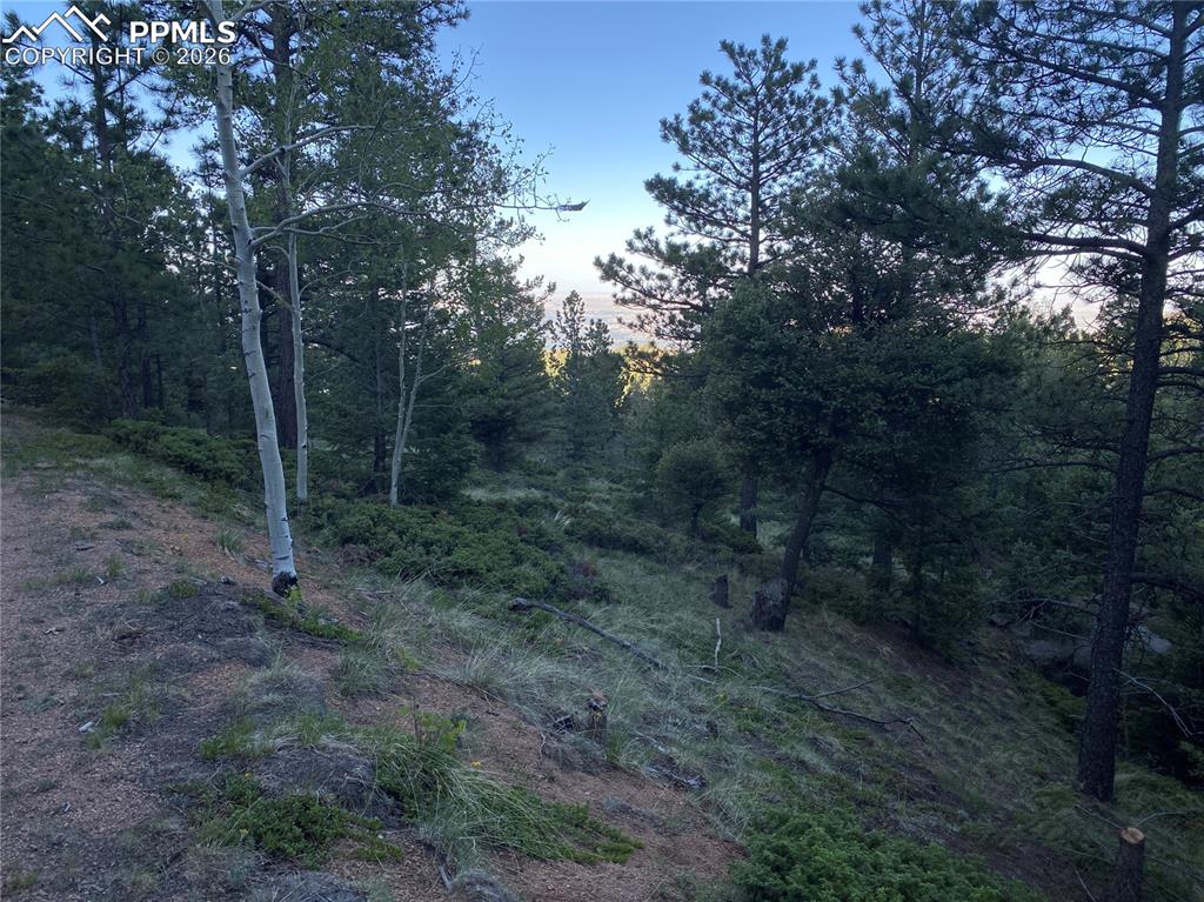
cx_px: 602
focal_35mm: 26
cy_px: 451
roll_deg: +0.5
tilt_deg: -10.8
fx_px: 904
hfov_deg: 67.3
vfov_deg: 53.0
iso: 32
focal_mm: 4.25
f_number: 1.8
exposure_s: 1/1258
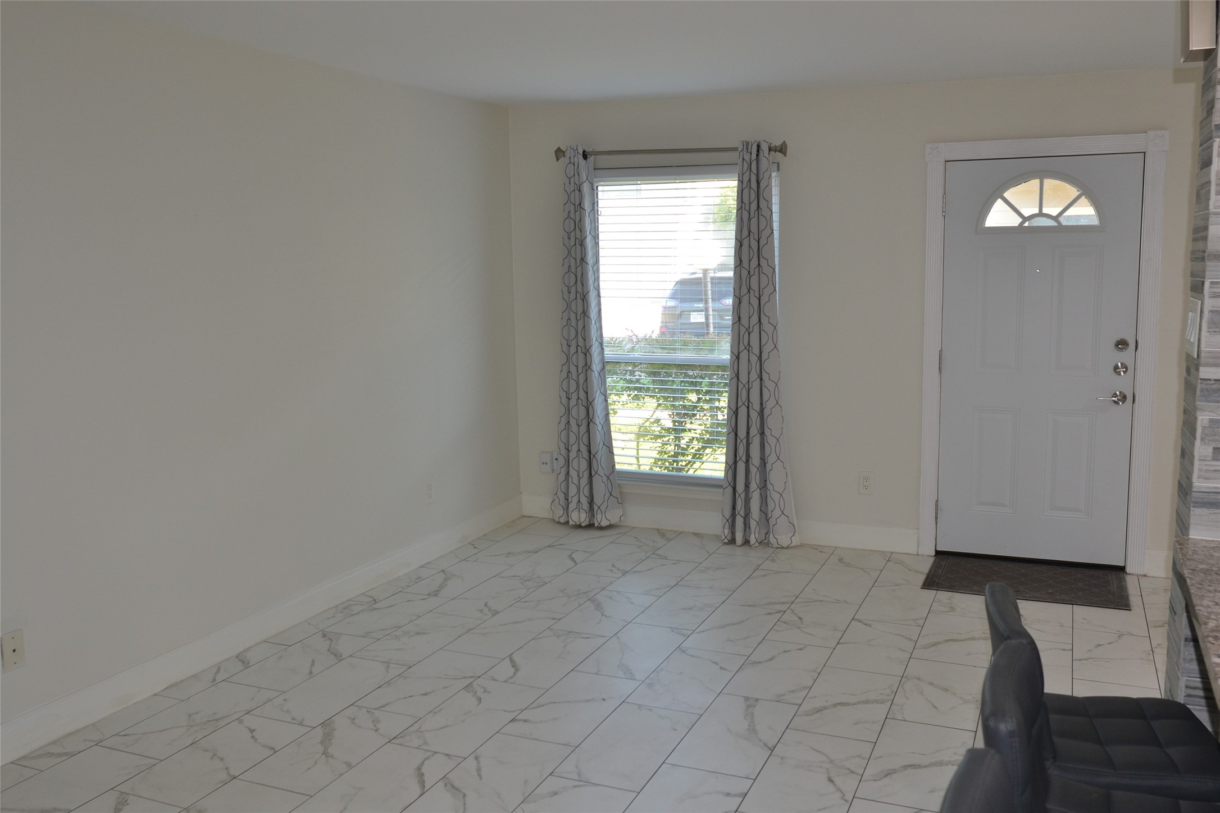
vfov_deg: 43.6
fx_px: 1017
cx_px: 610
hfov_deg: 61.9
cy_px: 406
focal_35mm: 30
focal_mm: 20
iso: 400
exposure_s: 1/100
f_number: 4
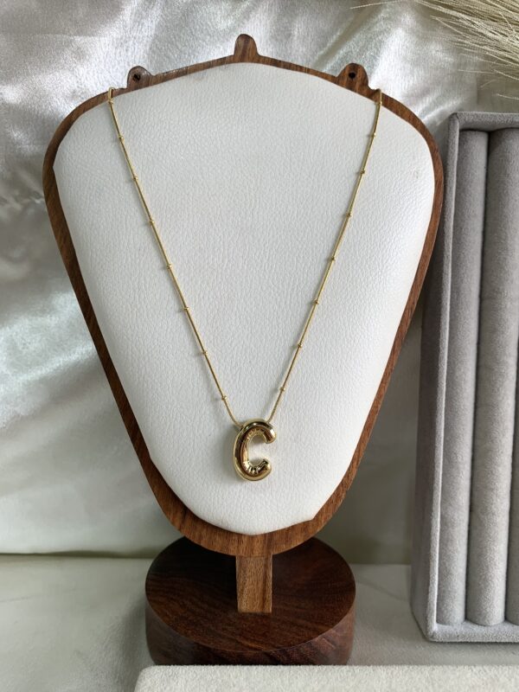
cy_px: 346
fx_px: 520
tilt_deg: -14.3
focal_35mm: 26
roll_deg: -1.2
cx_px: 260
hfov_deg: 53.1
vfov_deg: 67.3
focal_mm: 4.25
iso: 50
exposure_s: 1/100
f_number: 1.8
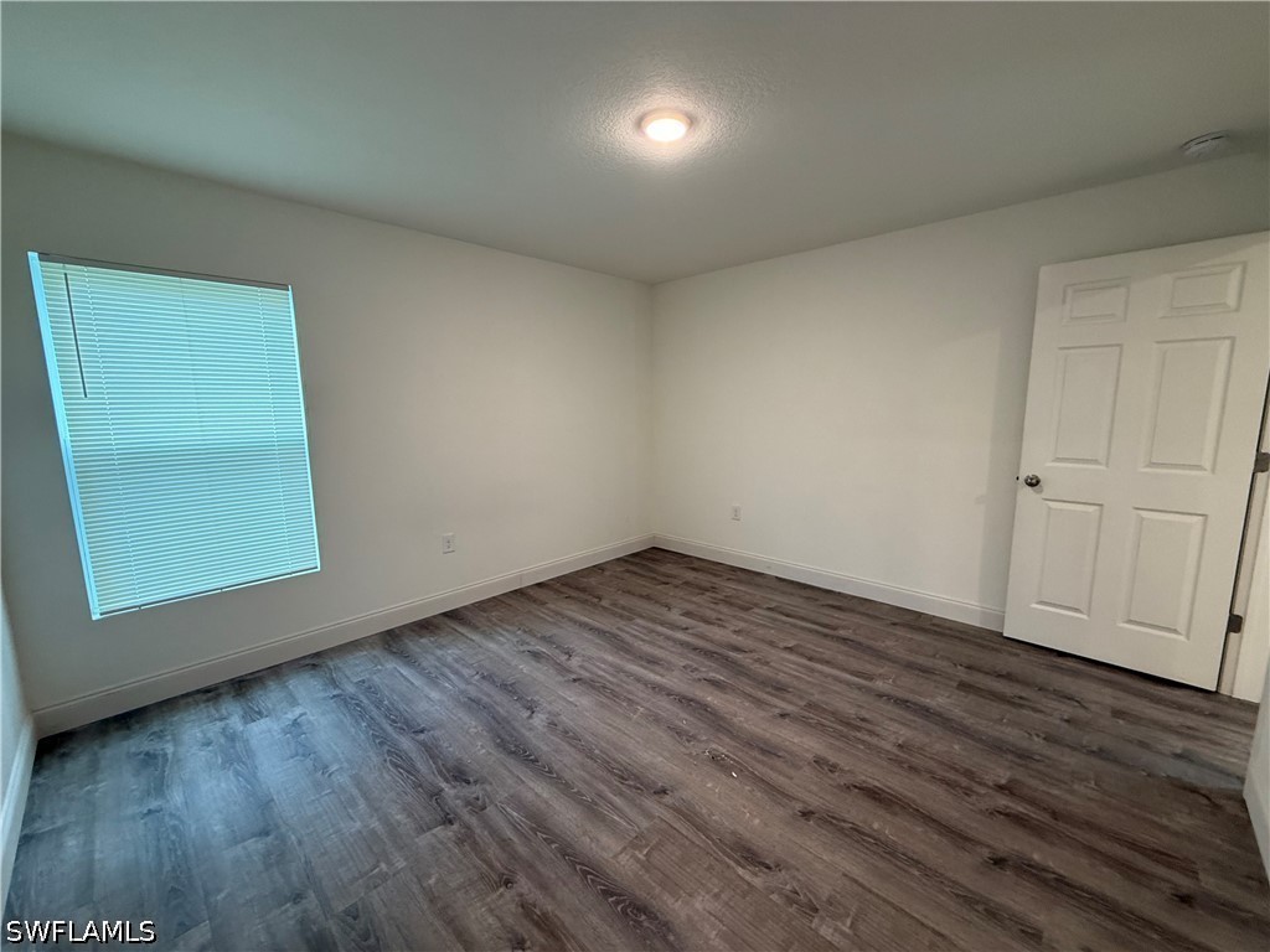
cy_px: 476
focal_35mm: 14
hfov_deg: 102.1
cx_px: 635
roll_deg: +0.6
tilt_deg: -7.4
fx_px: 514
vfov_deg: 85.7
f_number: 2.2
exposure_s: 1/60
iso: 250
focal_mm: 2.22
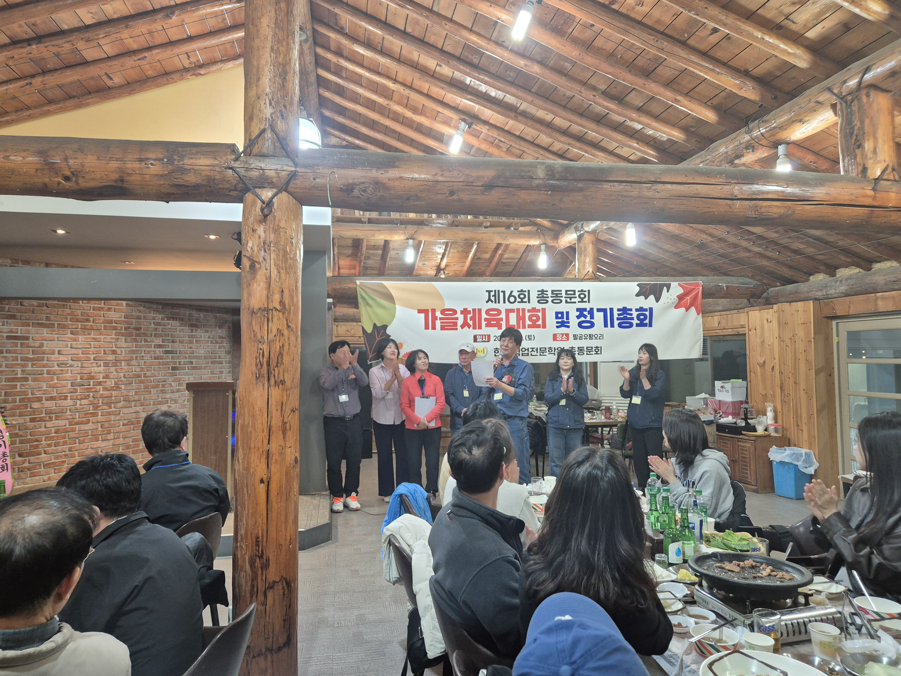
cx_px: 450
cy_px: 338
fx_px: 599
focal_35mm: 23
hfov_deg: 73.9
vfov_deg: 58.9
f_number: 1.8
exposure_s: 1/120
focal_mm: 5.4
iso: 500
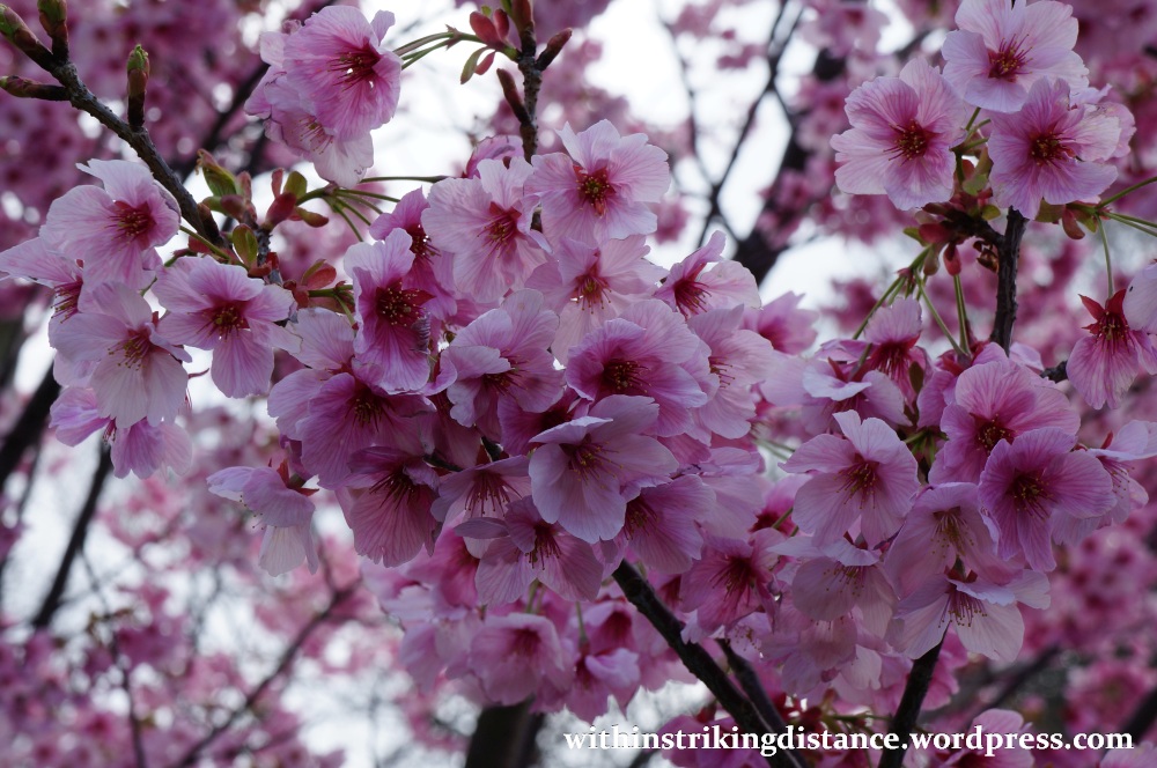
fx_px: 2648
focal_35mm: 82
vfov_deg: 16.5
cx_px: 578
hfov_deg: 24.6
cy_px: 384
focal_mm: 55
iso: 200
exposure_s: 1/125
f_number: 11
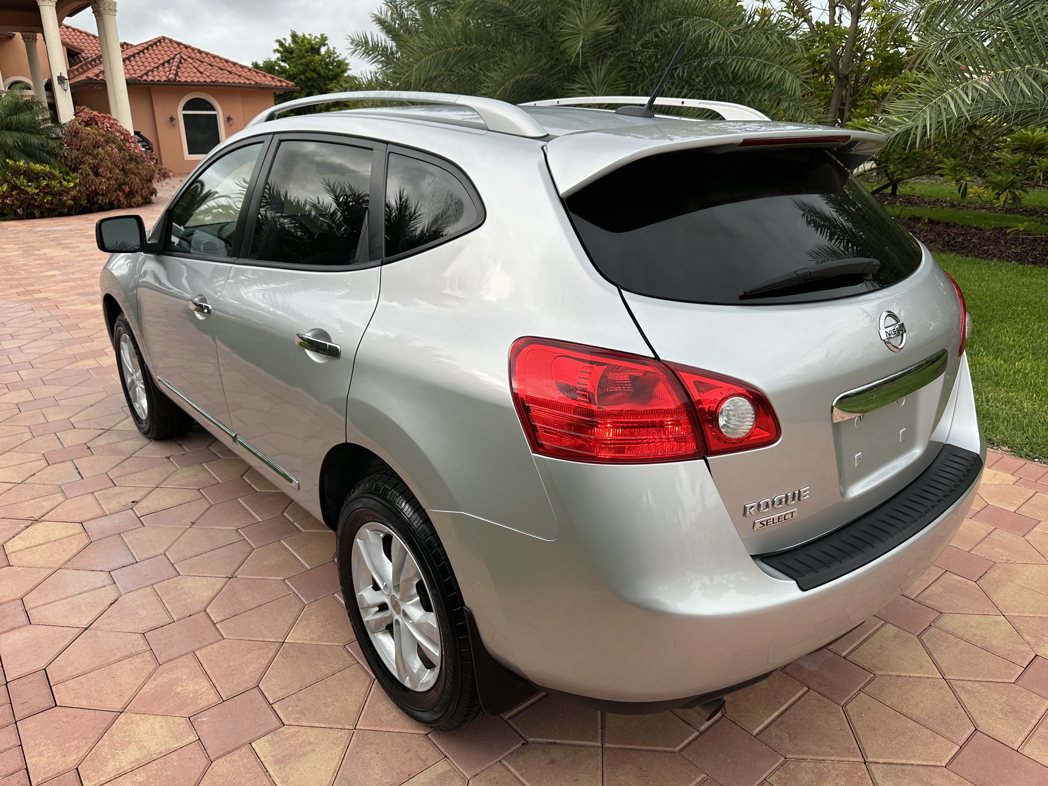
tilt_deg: -16.6
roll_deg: -0.1
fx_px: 727
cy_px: 393
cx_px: 524
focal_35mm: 24
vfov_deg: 56.8
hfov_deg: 71.6
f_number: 1.78
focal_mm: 6.86
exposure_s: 1/138
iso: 64
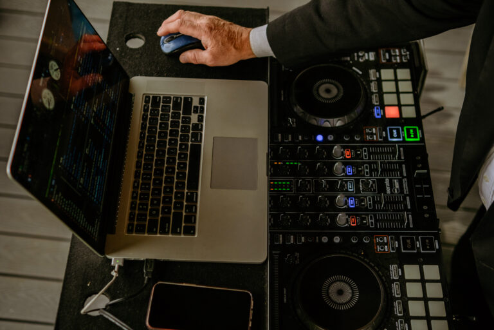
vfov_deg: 27.0
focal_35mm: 50
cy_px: 165
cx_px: 247
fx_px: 686
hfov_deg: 39.6
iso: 160
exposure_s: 1/500
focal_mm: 33
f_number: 2
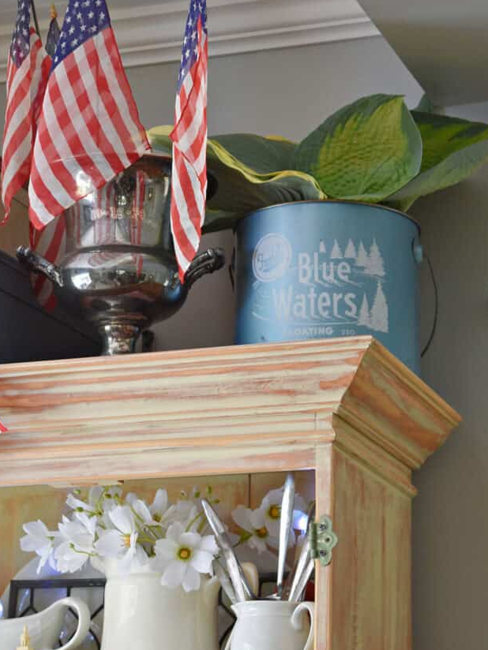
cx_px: 223
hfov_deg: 15.0
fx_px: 1853
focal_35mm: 99
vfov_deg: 19.9
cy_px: 358
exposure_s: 1/60
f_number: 5.6
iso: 900
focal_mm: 55
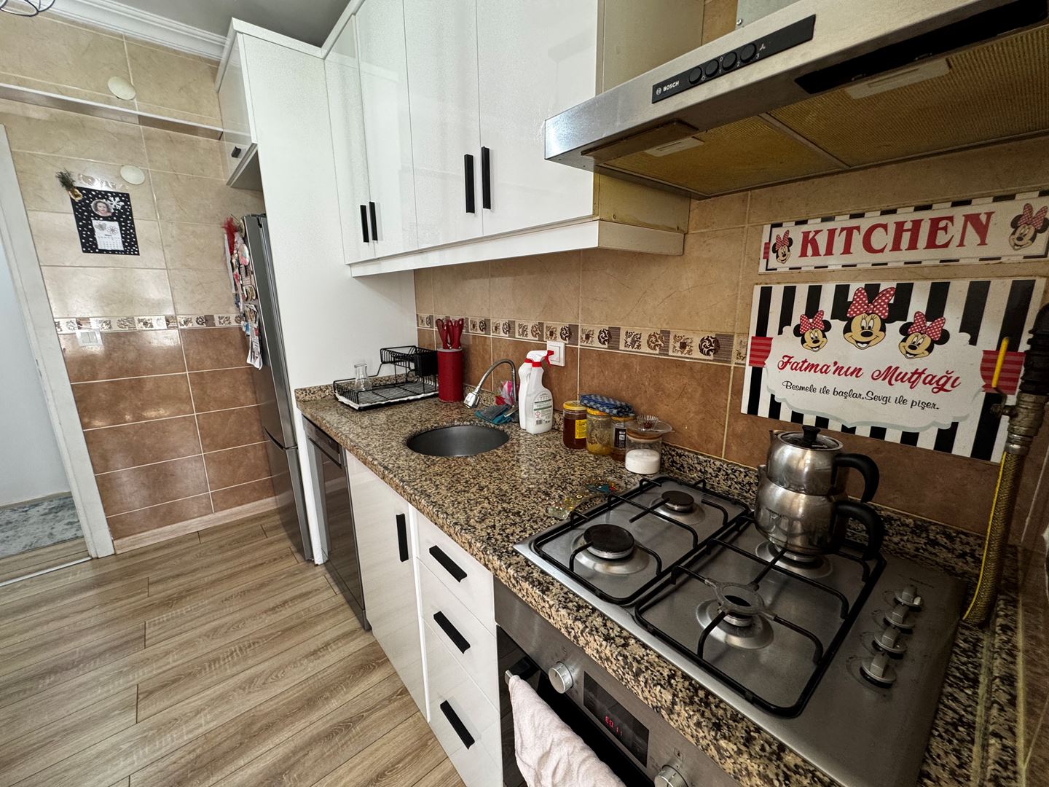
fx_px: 424
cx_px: 524
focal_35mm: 14
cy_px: 394
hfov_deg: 102.1
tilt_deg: -12.3
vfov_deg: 85.7
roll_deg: +1.4
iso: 200
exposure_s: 1/50
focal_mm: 2.22
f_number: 2.2
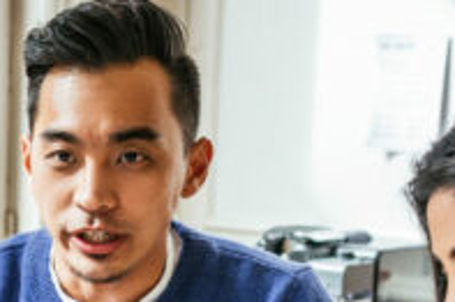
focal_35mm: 142
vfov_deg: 9.3
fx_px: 1793
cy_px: 484
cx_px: -113
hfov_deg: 14.0
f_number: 4
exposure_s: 1/500
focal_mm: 35
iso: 800
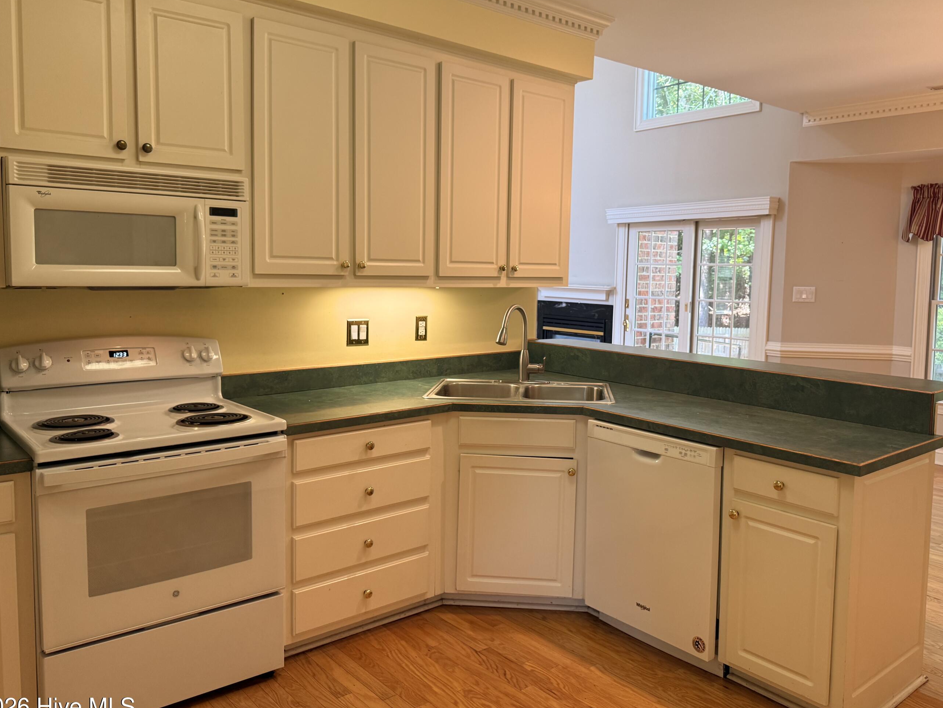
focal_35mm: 28
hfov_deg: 63.3
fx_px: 763
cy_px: 331
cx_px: 509
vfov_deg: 49.7
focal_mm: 6.76
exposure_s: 1/120
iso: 160
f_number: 1.78
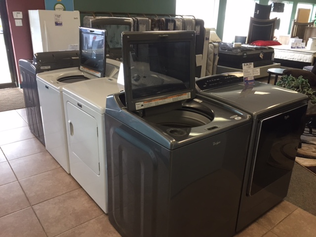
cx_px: 158
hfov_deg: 61.7
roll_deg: -0.5
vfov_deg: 48.2
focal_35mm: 29
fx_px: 265
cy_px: 118
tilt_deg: -20.8
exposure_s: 1/30
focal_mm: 4.15
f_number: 2.2
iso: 50
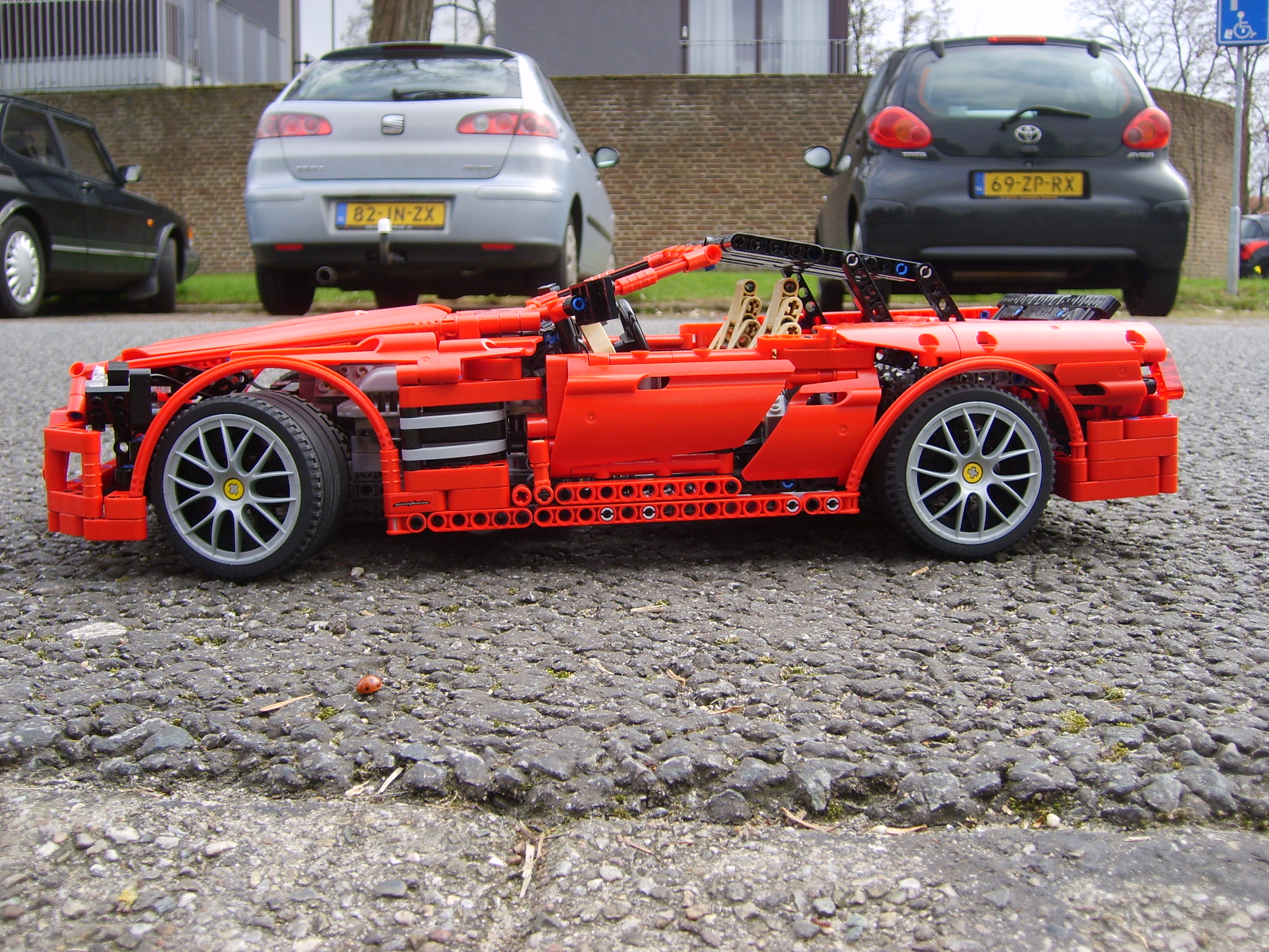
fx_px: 1283
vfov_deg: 40.7
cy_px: 476
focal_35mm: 35
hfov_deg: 52.6
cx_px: 634
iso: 50
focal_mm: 5.8
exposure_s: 1/250
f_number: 2.8
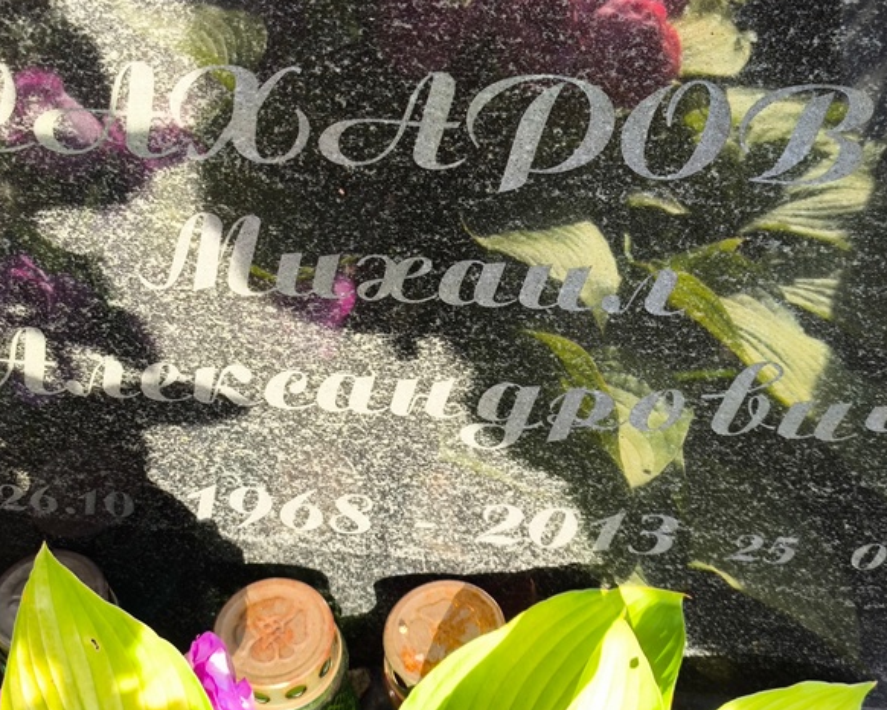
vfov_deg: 22.8
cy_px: 261
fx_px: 1759
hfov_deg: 28.3
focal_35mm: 67
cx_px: 437
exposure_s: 1/204
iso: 50
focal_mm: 4.71
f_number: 1.7
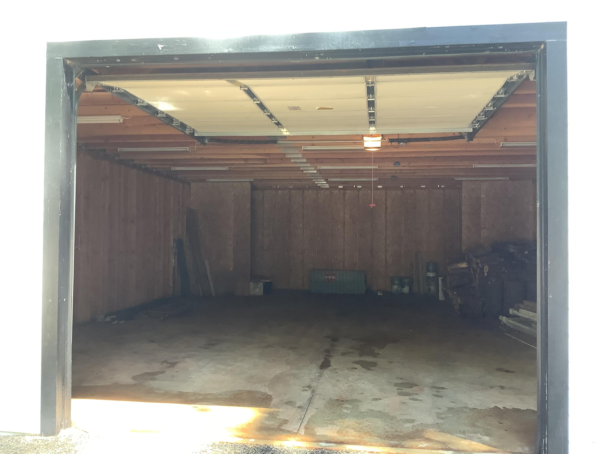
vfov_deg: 45.4
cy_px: 227
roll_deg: -0.8
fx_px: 542
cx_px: 302
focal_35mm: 31
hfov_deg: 58.4
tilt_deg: +0.3
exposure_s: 1/60
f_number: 2.4
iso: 80
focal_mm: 3.3
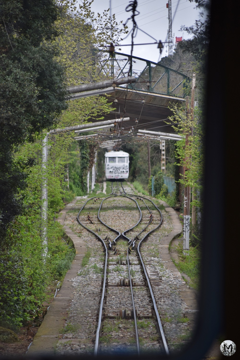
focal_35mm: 225
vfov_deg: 9.1
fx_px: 2250
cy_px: 180
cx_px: 120
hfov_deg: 6.1
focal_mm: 150
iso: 400
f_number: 6
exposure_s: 1/500
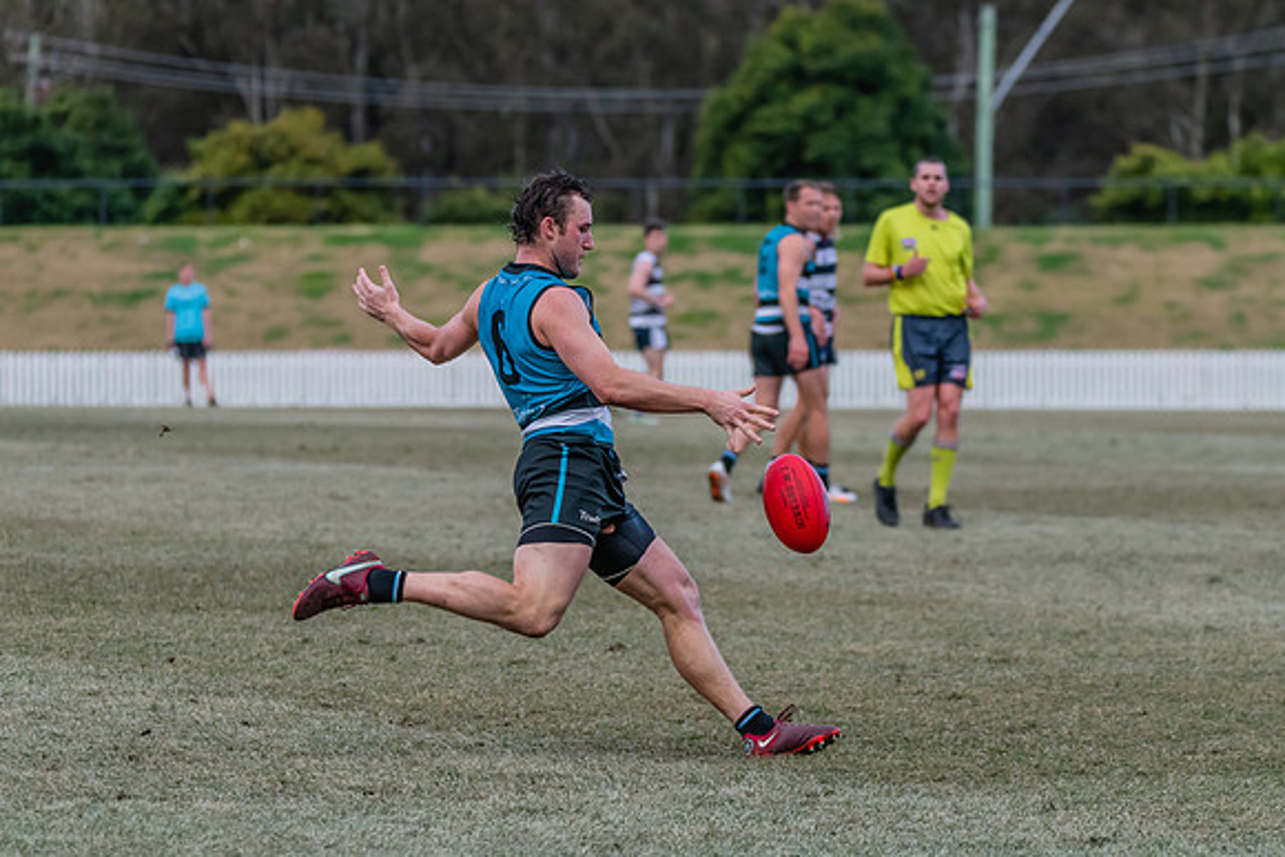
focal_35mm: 249
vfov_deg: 5.5
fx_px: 8885
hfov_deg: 8.3
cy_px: 427
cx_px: 607
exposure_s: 1/2000
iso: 1600
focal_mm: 210
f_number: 5.3
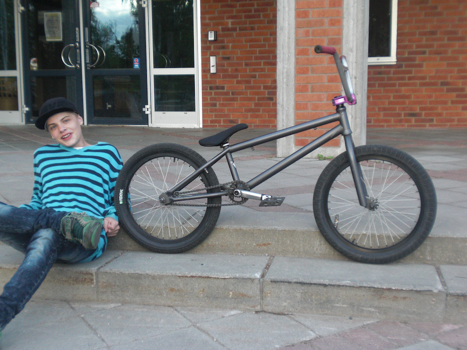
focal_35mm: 51
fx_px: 688
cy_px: 175
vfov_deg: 28.6
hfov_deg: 37.5
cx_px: 234
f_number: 3.6
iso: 200
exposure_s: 1/80
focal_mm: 8.44
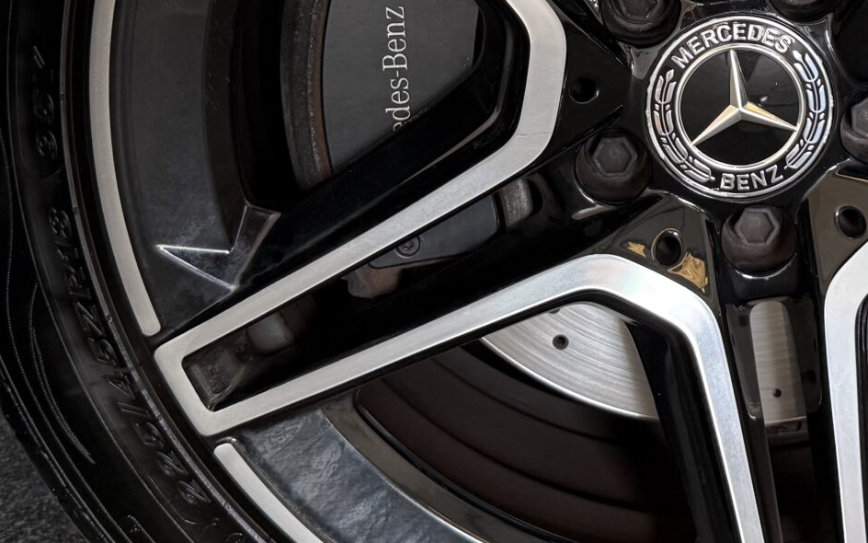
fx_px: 1632
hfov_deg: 29.2
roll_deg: -2.2
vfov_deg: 18.3
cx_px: 671
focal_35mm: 69
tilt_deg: -12.1
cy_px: -15
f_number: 1.78
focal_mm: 6.76
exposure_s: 1/60
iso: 200
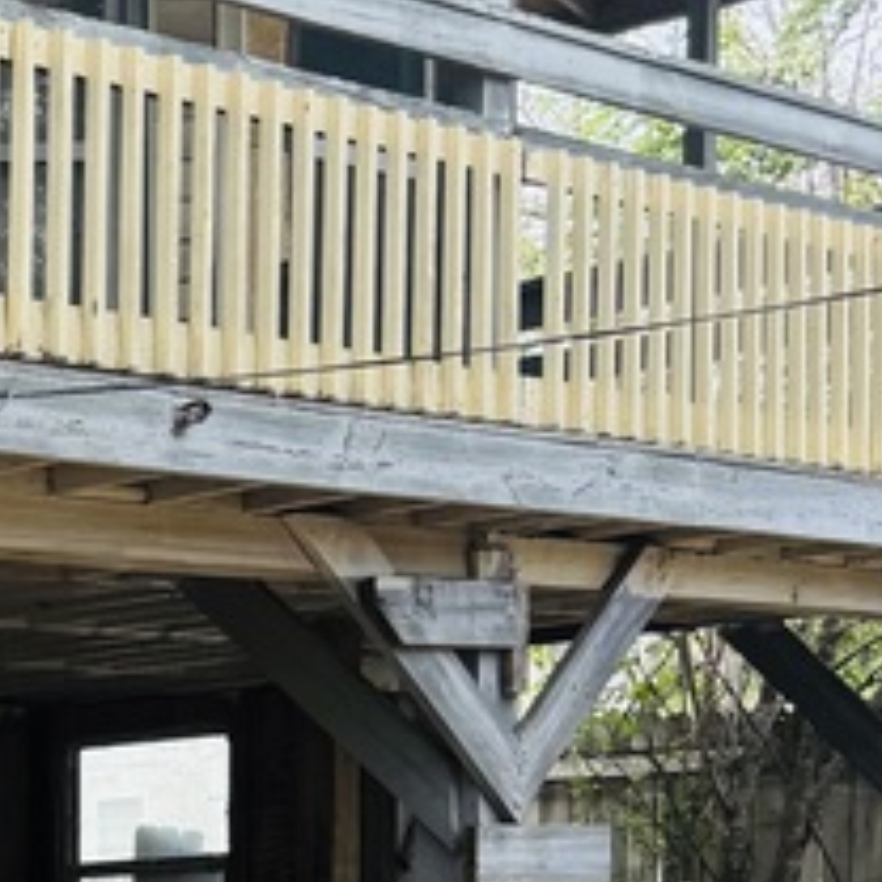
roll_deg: +2.4
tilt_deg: -5.6
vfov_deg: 14.8
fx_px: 3171
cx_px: -763
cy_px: 1302
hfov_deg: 13.9
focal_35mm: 110
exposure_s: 1/739
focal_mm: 6.76
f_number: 1.78
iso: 80
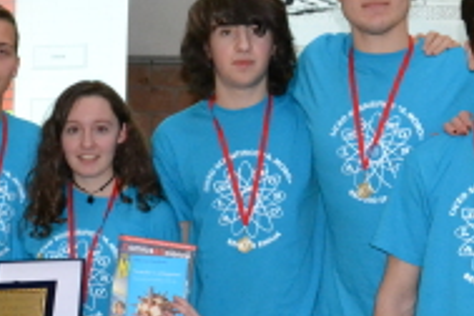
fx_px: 1405
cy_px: 174
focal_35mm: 107
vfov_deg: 12.8
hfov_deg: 19.1
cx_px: 258
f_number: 3.8
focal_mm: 21
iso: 3200
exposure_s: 1/60
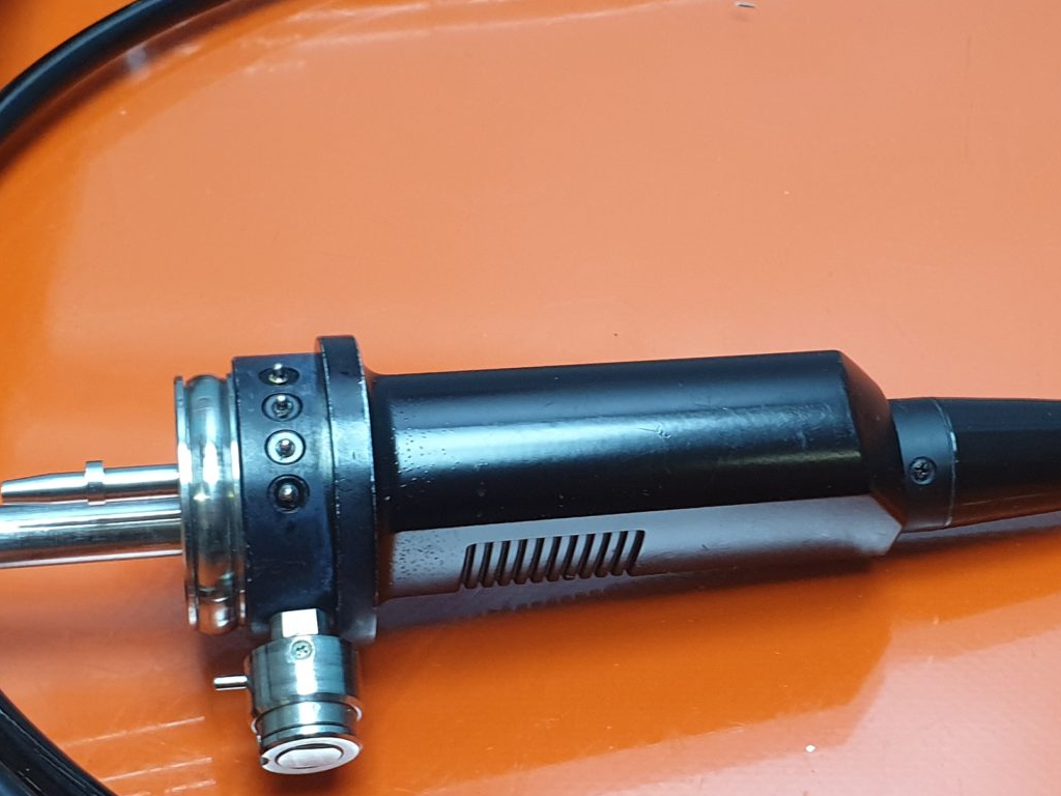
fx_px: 1992
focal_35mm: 65
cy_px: 405
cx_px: 770
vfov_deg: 22.6
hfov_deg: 29.4
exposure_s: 1/50
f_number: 2.4
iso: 160
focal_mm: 4.3
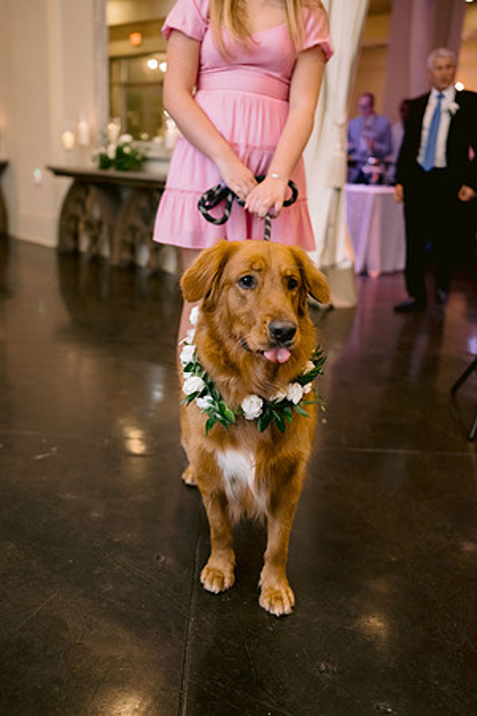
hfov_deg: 37.9
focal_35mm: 35
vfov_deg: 54.4
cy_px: 358
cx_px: 238
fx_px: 696
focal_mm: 35
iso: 1600
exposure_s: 1/125
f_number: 2.2
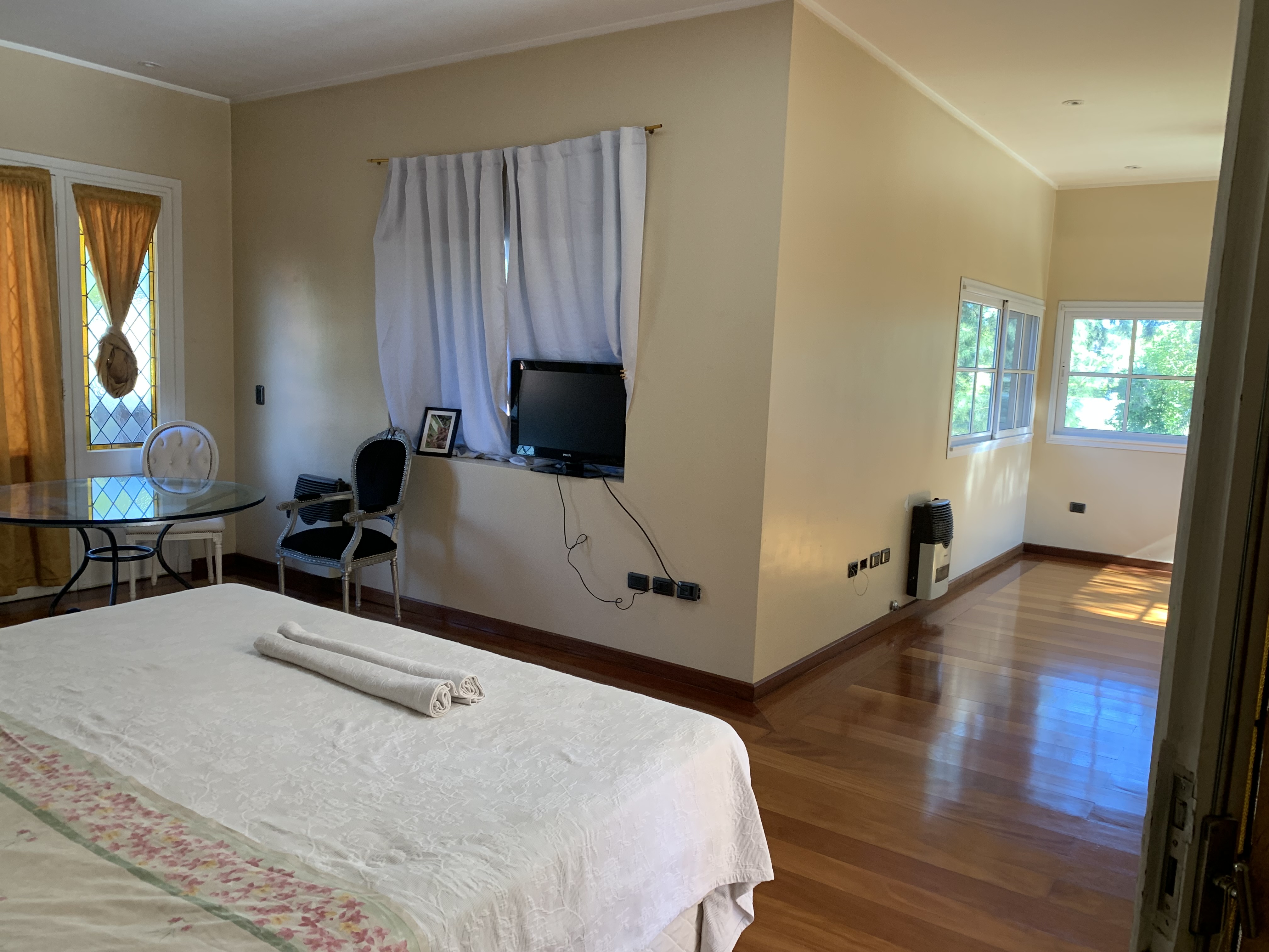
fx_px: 953
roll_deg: -3.1
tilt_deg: -7.5
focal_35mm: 26
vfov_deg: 53.1
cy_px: 476
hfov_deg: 67.3
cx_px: 634
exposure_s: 1/62
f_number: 1.8
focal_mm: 4.25
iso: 100
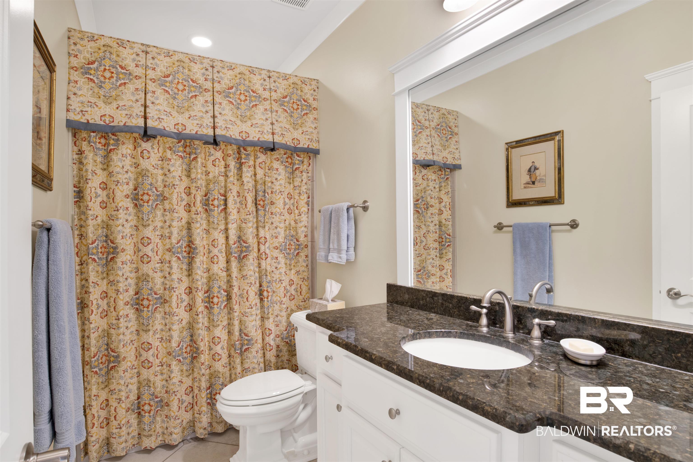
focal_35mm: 18
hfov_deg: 90.0
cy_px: 231
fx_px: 346
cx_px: 346
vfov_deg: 67.4
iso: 200
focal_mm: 18
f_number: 11
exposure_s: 1/1.67
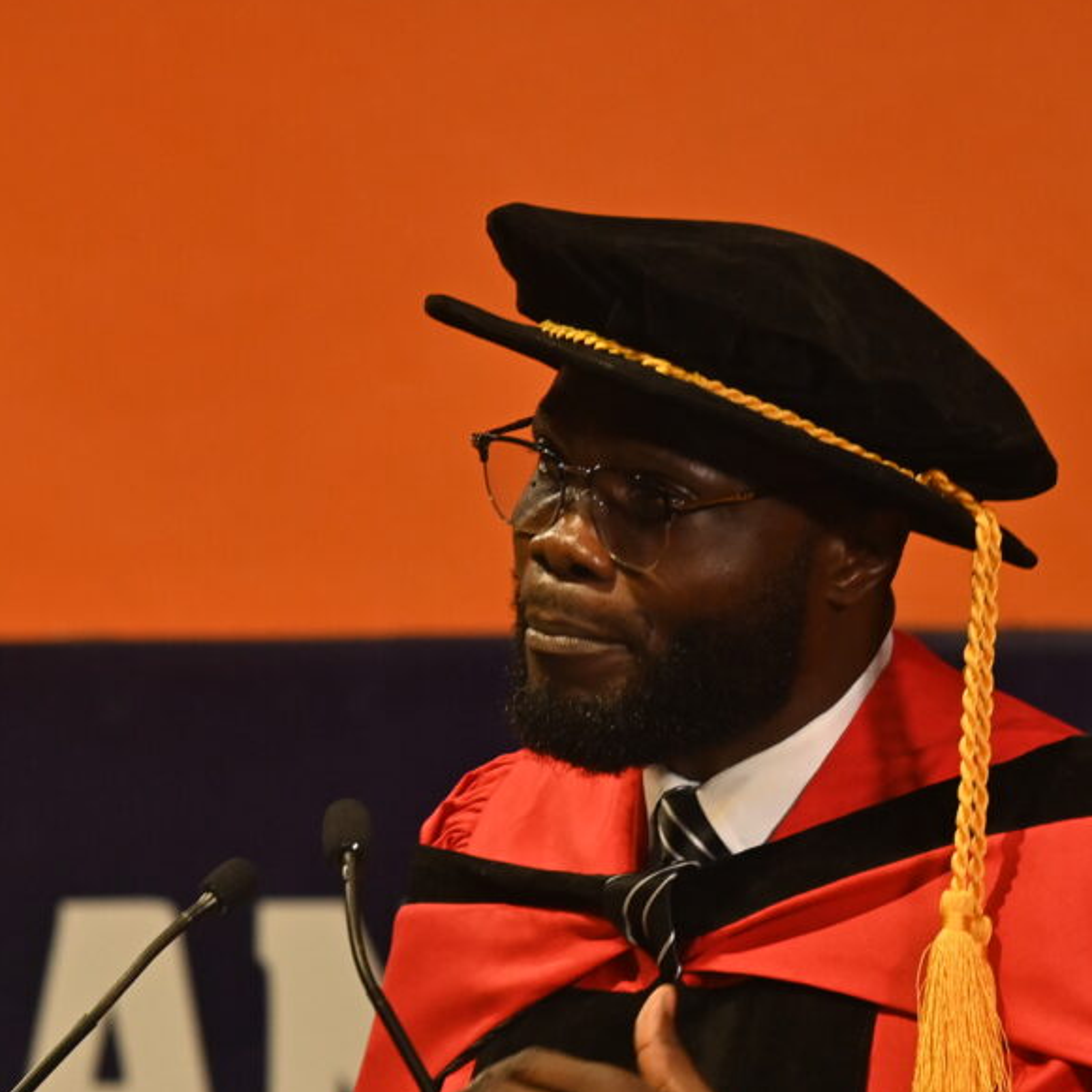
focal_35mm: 298
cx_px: 566
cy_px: 721
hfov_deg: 5.9
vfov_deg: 5.9
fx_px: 10642
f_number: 4
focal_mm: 85
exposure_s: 1/125
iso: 800
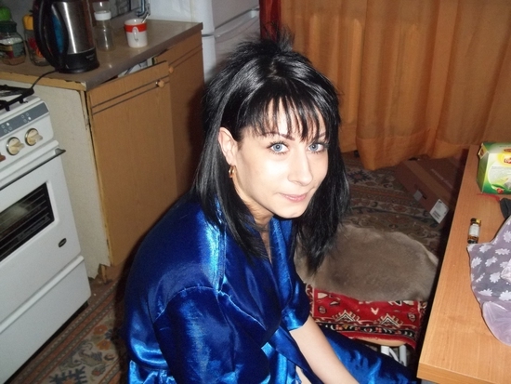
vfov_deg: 39.7
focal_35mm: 36
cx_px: 256
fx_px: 532
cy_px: 192
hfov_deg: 51.3
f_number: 3.1
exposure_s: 1/500
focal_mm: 6.5
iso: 320
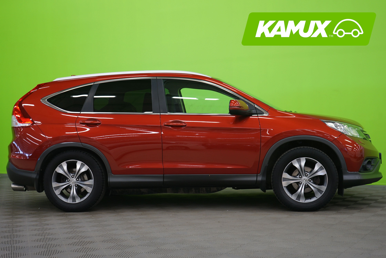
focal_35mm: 55
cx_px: 193
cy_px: 129
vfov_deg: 24.6
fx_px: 590
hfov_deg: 36.2
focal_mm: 55
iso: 400
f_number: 5
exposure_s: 1/8
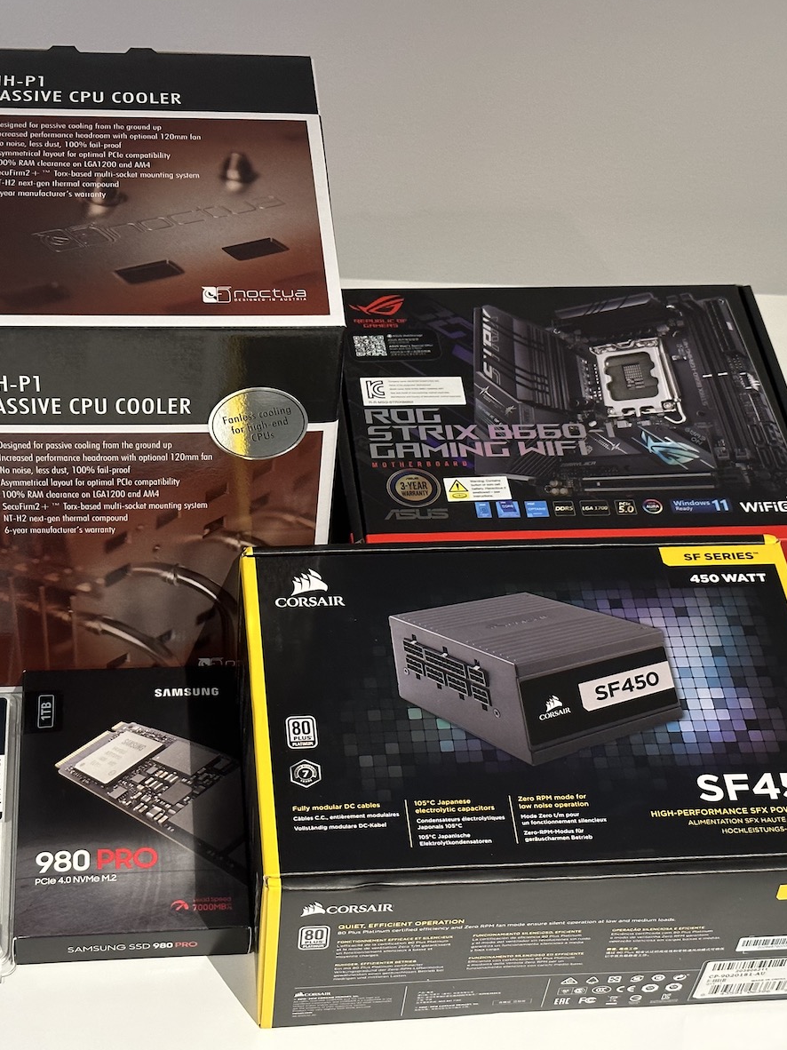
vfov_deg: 29.8
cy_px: 523
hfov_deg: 22.6
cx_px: 384
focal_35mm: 65
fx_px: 1971
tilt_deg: -45.6
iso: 250
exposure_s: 1/33
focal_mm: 6.86
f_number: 1.78
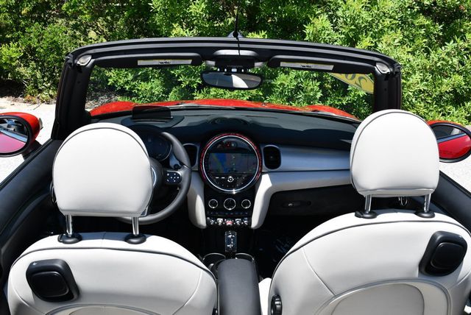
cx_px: 236
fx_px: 524
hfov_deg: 48.4
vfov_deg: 33.5
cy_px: 158
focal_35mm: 40
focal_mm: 20
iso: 140
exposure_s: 1/250
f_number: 8
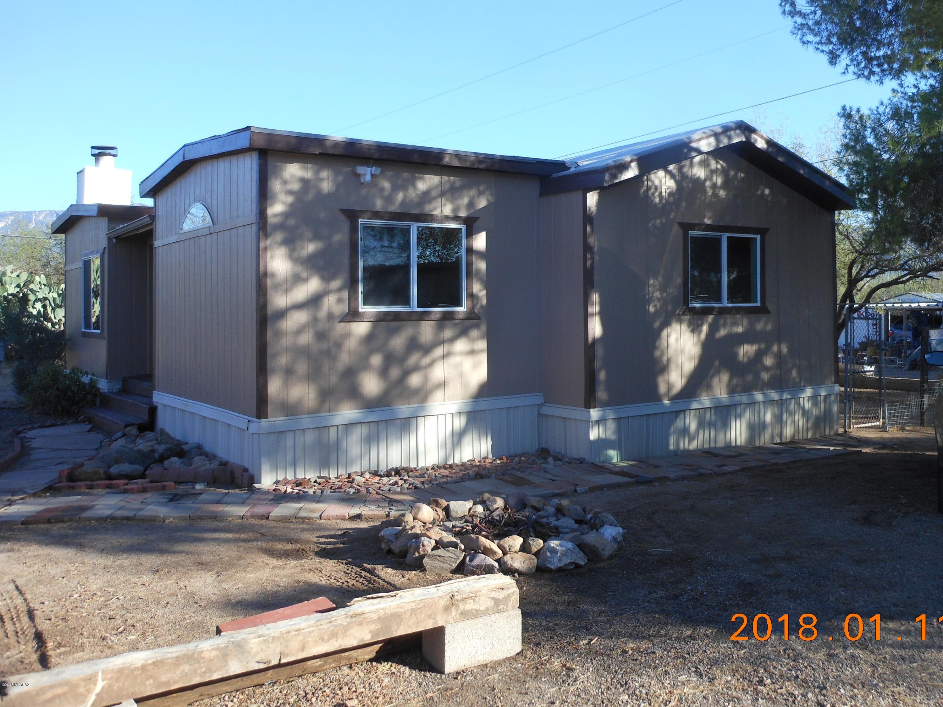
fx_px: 763
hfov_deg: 63.4
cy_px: 354
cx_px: 472
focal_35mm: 28
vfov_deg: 49.7
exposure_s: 1/250
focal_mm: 5
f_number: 3.7
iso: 80
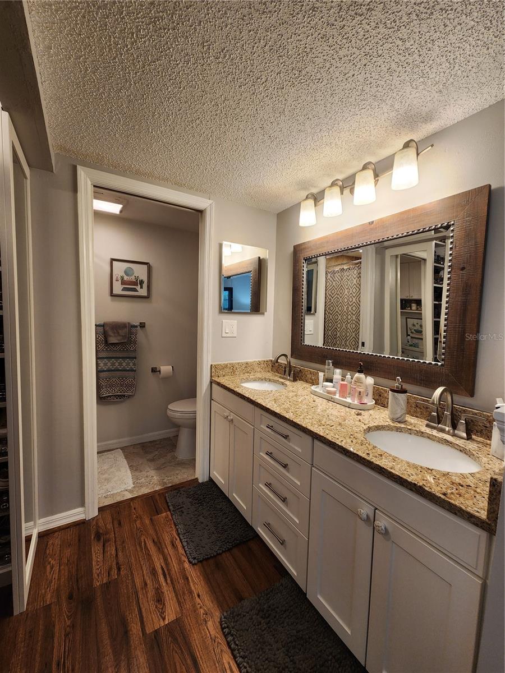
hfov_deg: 89.9
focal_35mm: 13
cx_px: 252
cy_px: 336
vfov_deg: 106.2
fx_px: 253
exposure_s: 1/60
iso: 125
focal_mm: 2.2
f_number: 2.2
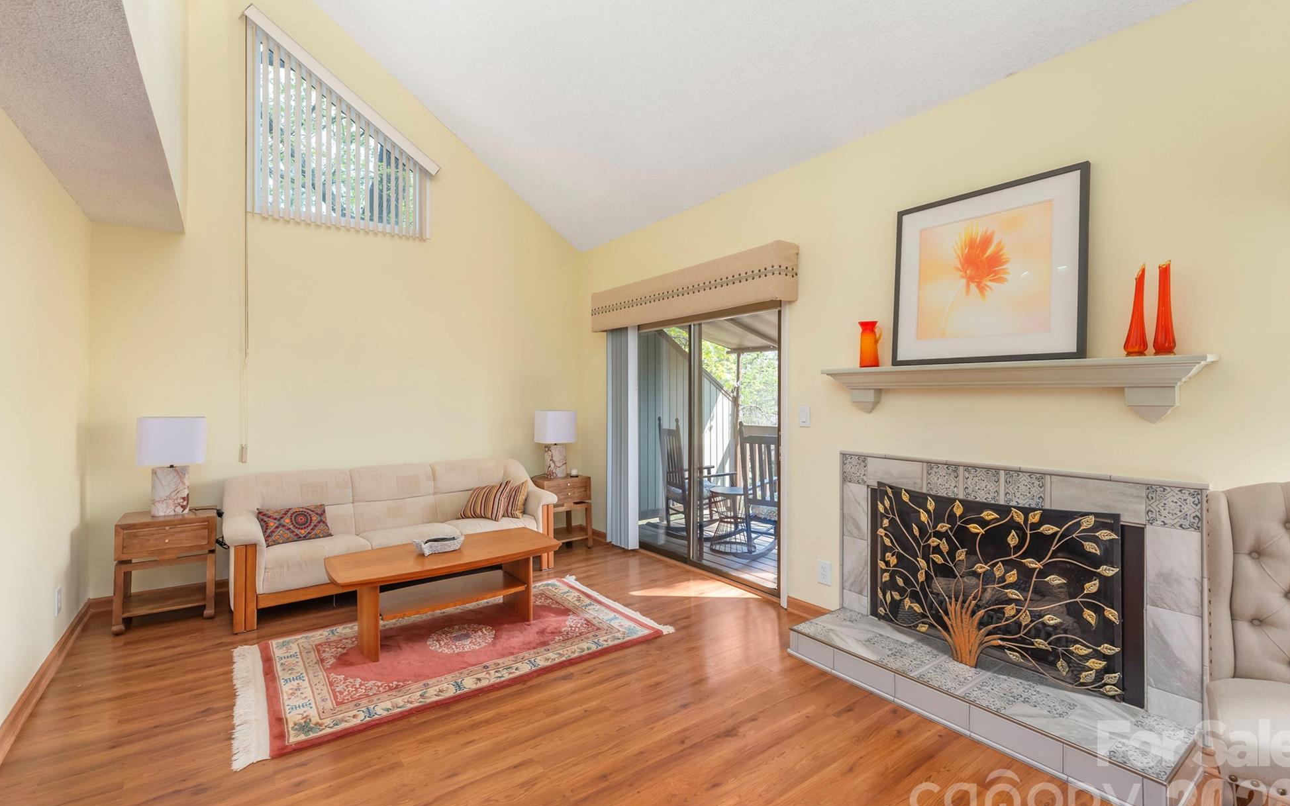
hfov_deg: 101.4
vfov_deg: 74.8
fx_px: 527
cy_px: 398
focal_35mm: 15
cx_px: 630
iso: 320
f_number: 8
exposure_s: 1/13
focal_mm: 14
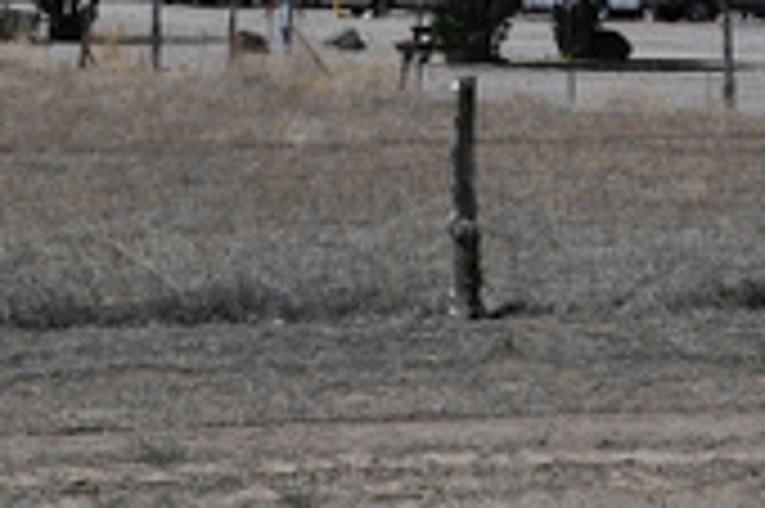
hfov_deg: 11.4
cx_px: 270
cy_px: -142
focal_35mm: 181
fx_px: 3842
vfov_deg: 7.5
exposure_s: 1/400
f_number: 10
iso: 100
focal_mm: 32
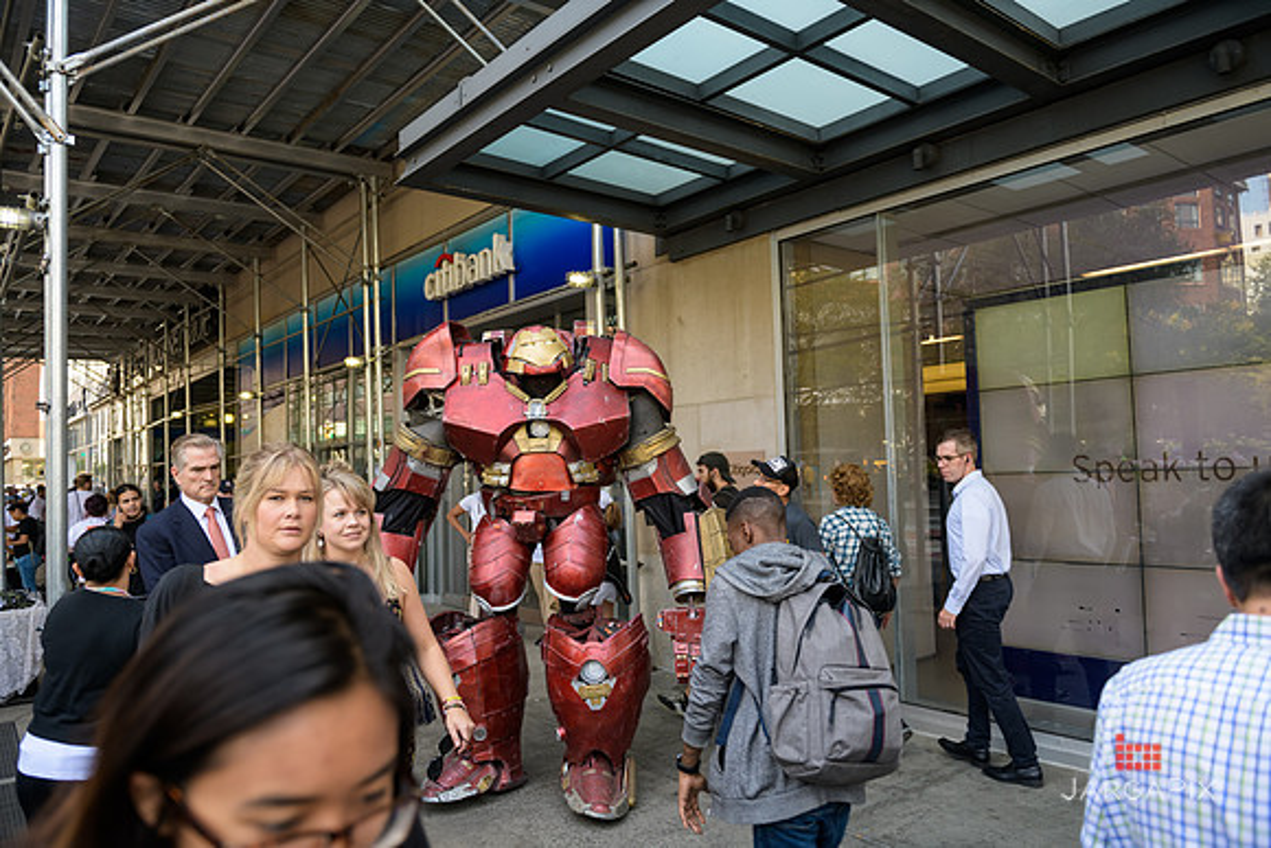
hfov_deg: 69.4
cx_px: 636
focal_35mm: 26
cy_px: 424
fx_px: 918
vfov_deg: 49.6
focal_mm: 26
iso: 200
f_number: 3.2
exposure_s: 1/250
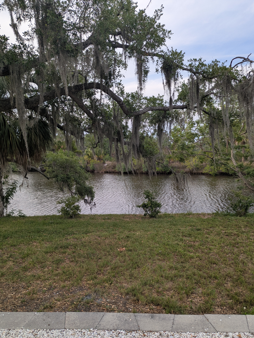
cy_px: 175
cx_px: 132
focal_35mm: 25
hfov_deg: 54.9
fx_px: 245
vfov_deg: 69.4
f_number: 1.85
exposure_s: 1/519
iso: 47
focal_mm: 6.81
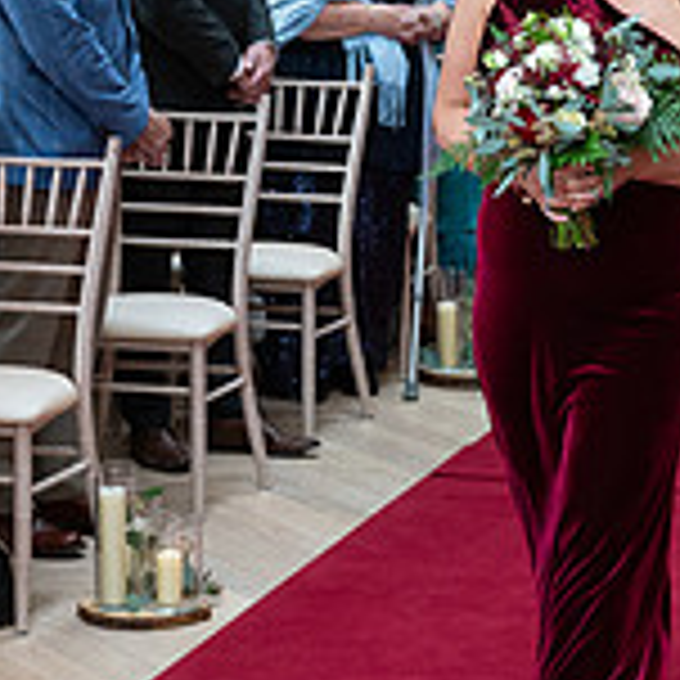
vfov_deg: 11.8
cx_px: 612
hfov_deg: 11.8
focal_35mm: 147
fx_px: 3267
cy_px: 133
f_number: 3.5
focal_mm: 45
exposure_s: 1/160
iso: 640
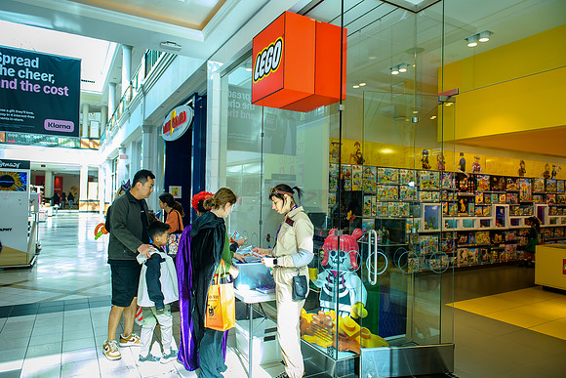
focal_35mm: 24
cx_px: 283
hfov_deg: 73.7
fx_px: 377
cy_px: 189
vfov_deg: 53.2
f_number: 3.5
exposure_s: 1/250
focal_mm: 24
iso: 640
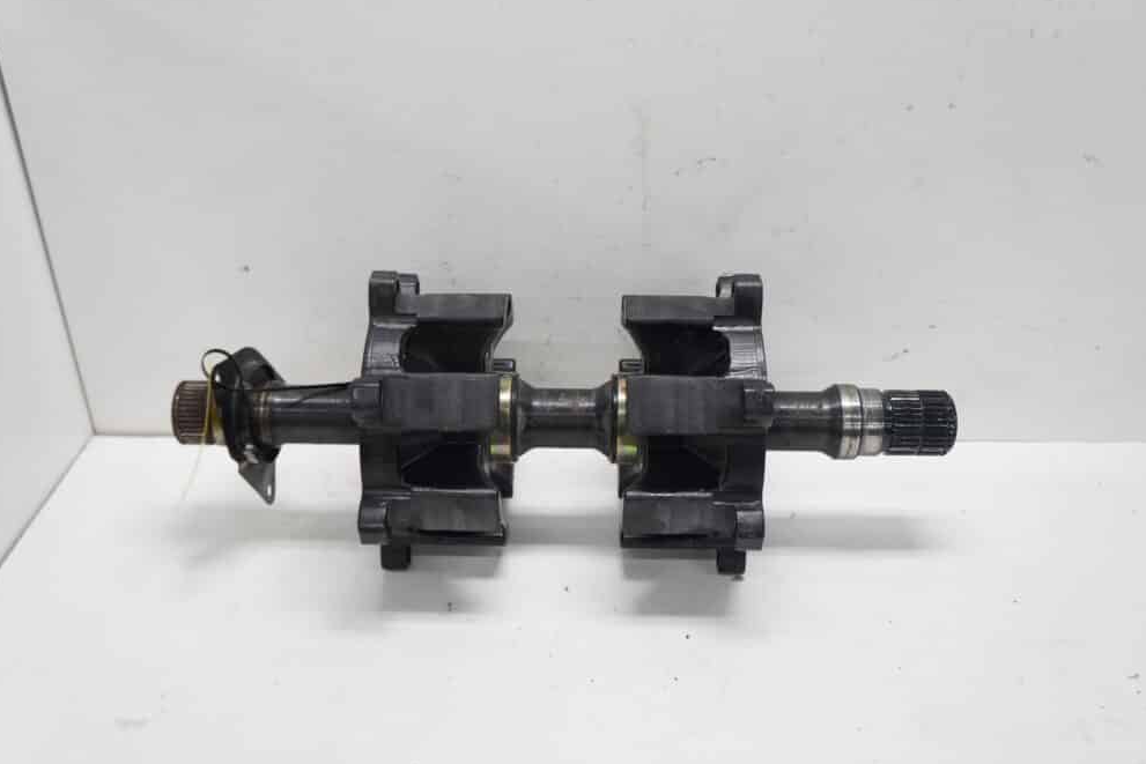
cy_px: 387
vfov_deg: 42.3
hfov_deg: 60.3
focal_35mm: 31
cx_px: 568
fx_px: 987
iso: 250
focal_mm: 20
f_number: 4.5
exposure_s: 1/60
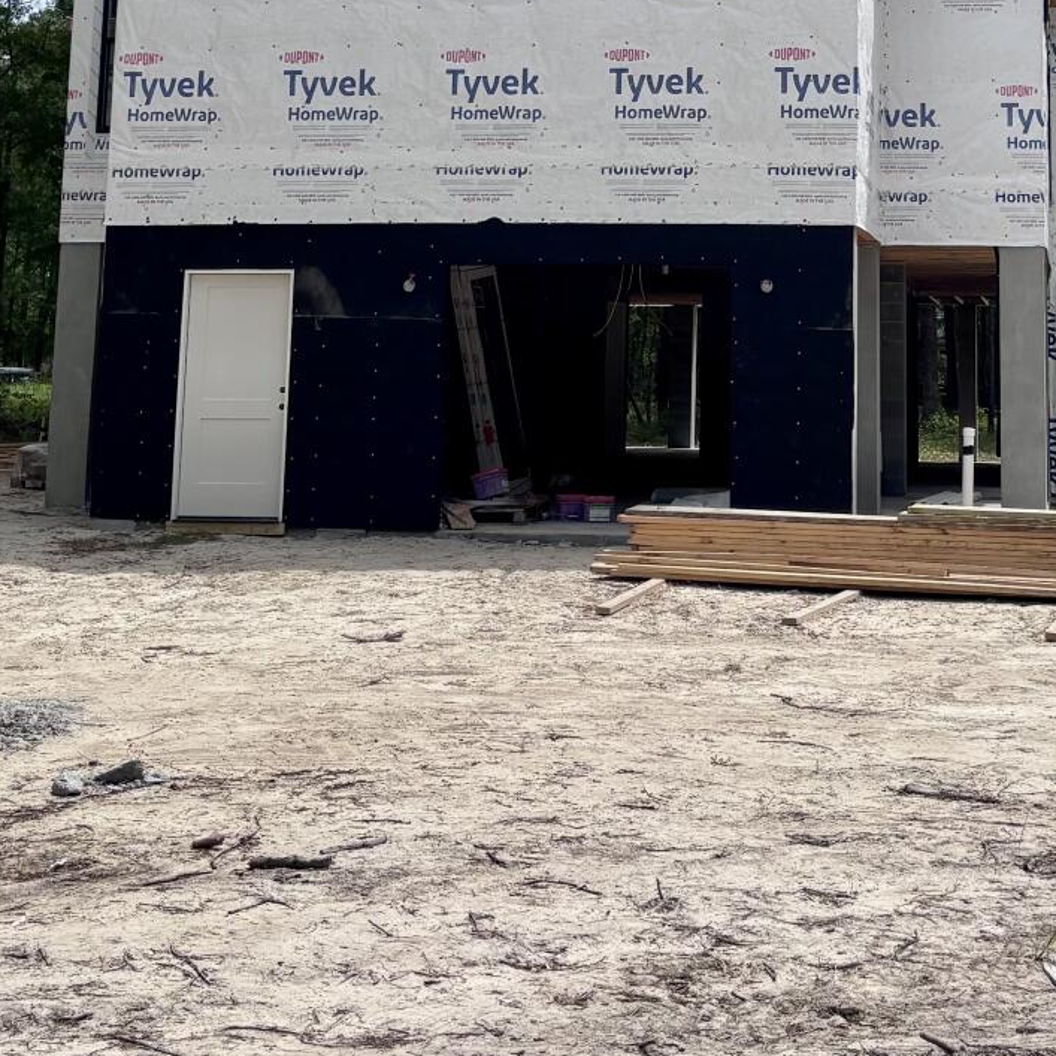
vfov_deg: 25.3
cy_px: 13
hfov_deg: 26.2
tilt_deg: +8.6
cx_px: 757
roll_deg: -1.9
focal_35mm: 65
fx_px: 2243
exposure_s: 1/5348
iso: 50
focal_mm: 5.96
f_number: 1.6
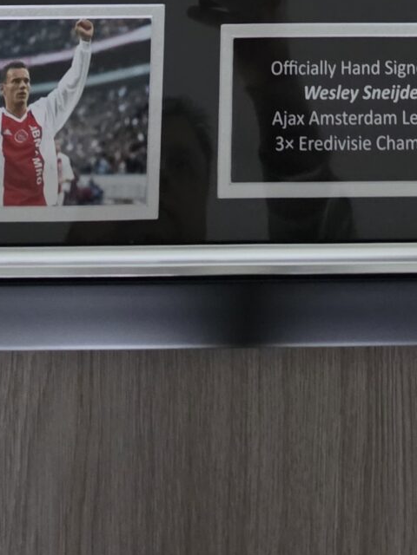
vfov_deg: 16.7
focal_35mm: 92
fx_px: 1478
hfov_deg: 15.9
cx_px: 341
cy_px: -511
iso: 1000
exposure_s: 1/33.3
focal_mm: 6.5
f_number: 1.4
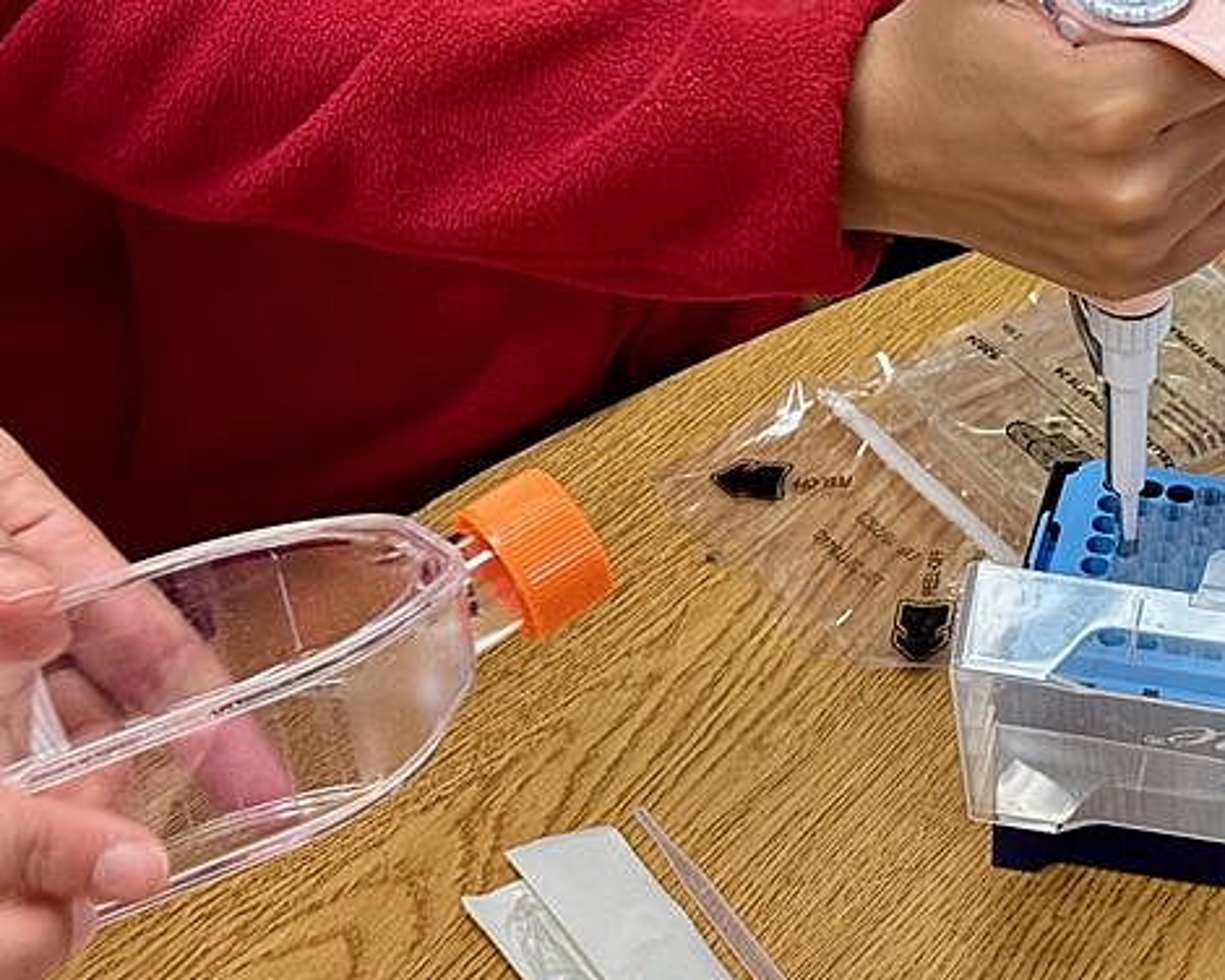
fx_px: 3698
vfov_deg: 15.0
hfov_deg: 18.3
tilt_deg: -36.5
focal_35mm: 102
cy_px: 167
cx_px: 1272
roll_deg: -4.9
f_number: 1.78
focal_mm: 6.76
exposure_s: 1/120
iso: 125
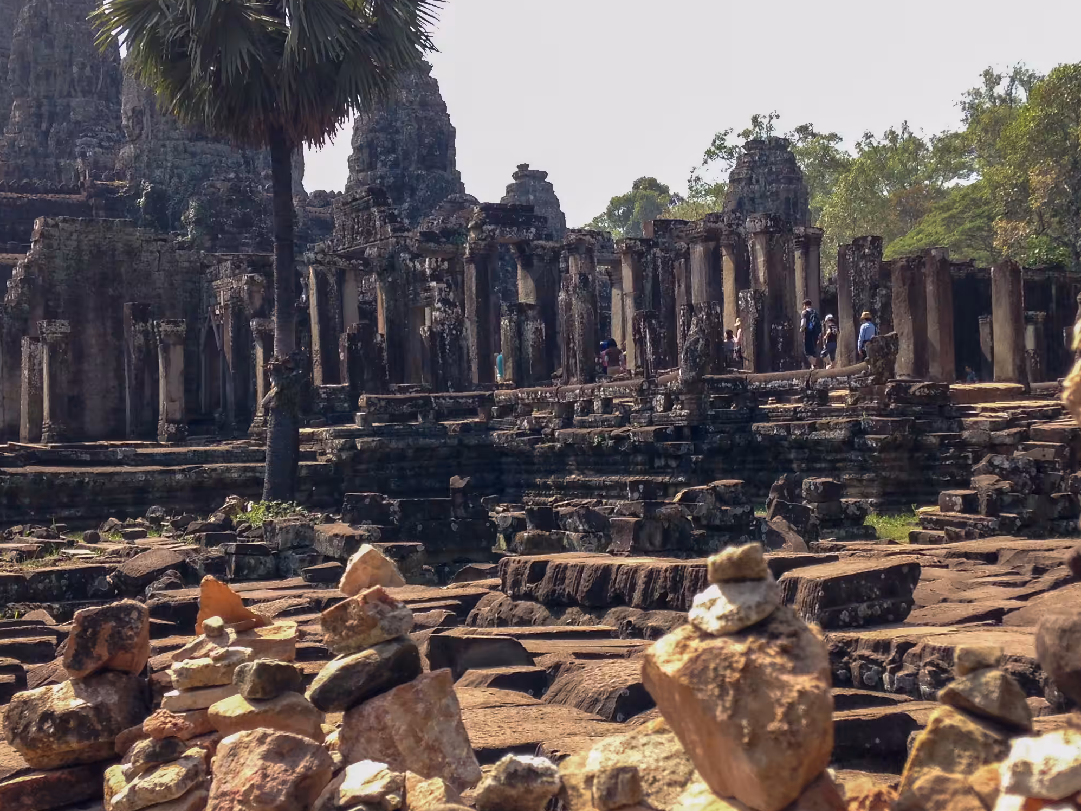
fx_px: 1686
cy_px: 378
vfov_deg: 27.0
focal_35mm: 54
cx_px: 541
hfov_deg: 35.5
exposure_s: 1/530
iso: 50
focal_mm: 4.12
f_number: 2.4
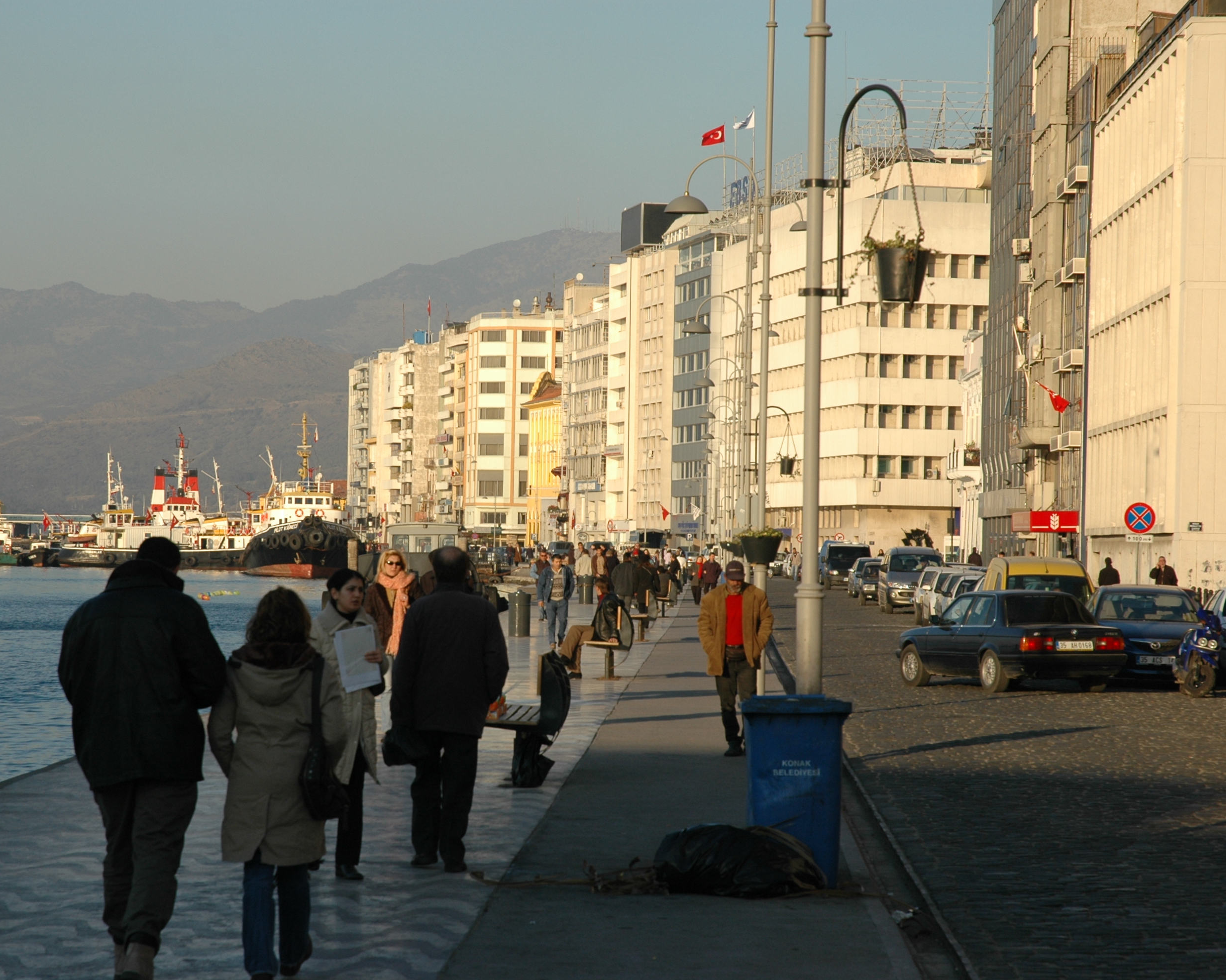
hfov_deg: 18.1
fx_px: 3846
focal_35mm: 106
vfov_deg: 14.5
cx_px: 533
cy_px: 490
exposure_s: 1/320
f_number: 8
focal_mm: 62
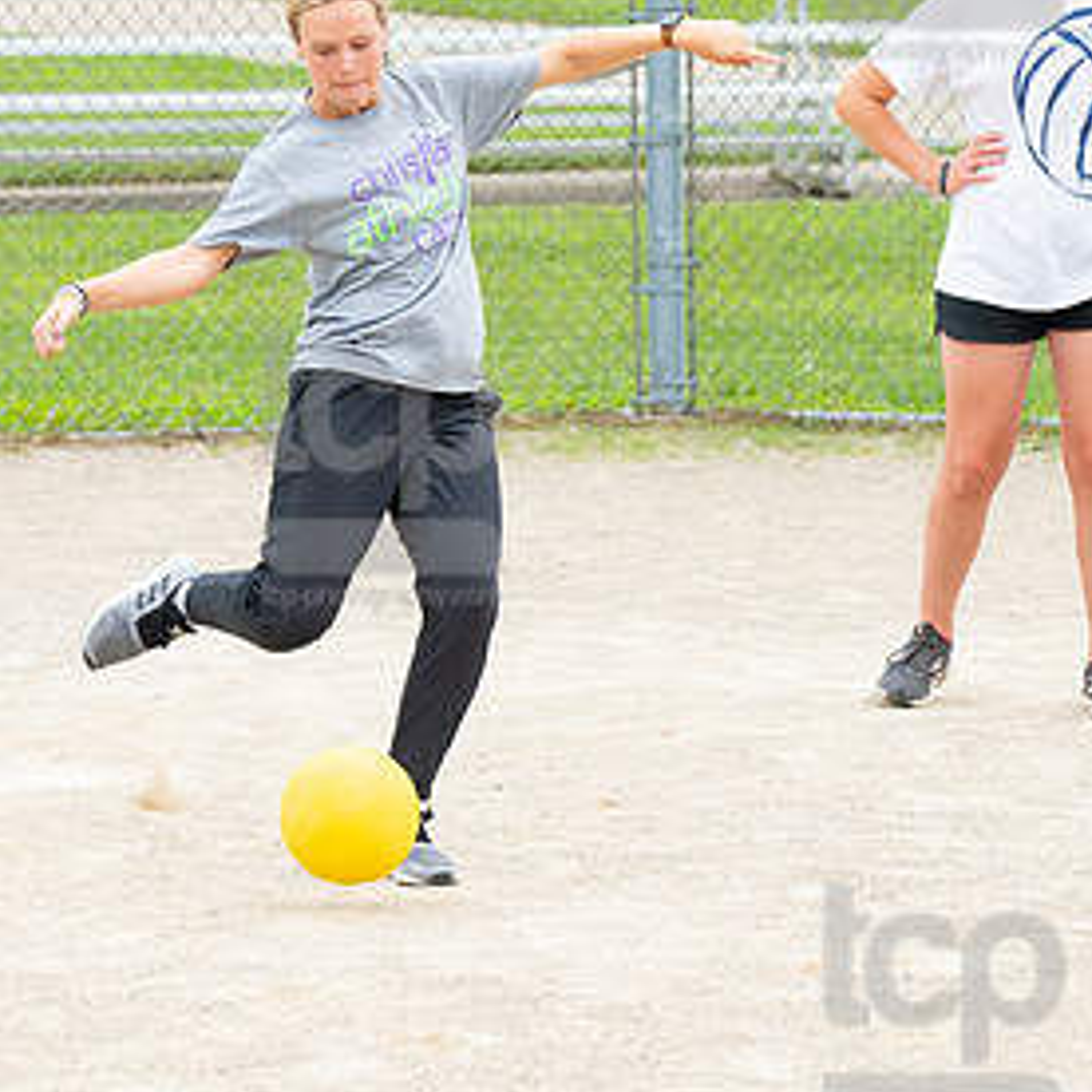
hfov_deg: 7.5
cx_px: 384
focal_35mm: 232
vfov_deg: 7.5
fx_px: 8280
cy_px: 469
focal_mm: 130
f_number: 5.6
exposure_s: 1/1000
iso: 1250
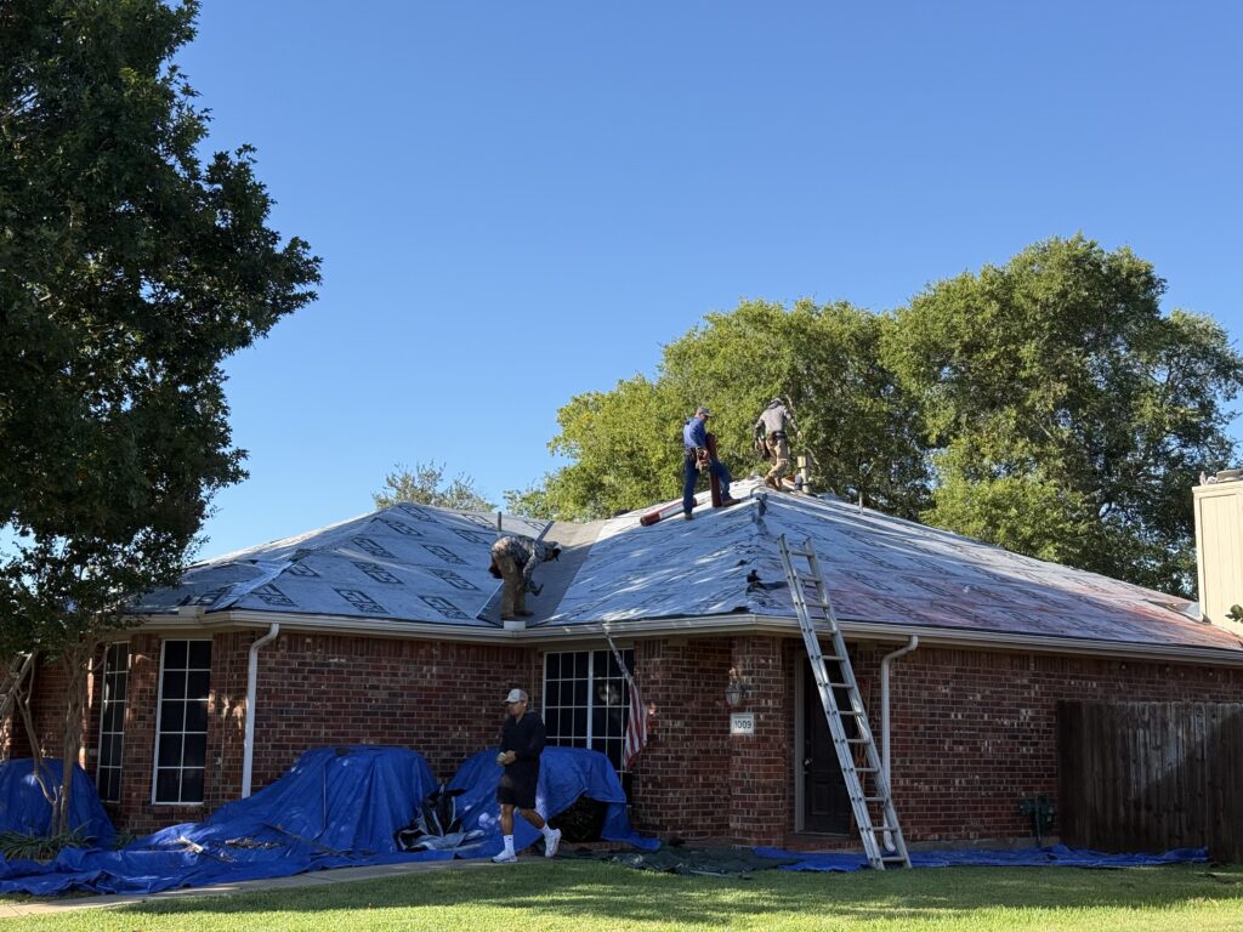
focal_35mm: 48
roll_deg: -0.6
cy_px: 466
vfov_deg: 30.3
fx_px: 1724
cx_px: 622
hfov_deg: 39.7
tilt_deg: +8.4
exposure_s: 1/2494
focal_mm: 6.76
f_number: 1.78
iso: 64
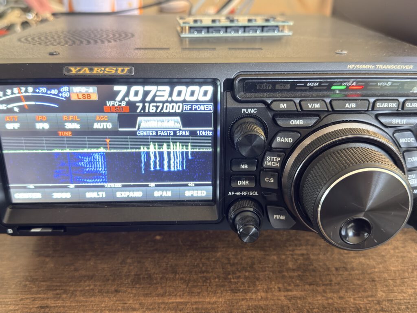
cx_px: 208
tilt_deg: -32.1
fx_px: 422
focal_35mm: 35
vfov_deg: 40.7
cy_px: 156
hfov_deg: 52.6
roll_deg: +0.1
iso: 640
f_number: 1.78
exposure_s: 1/25
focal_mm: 6.76
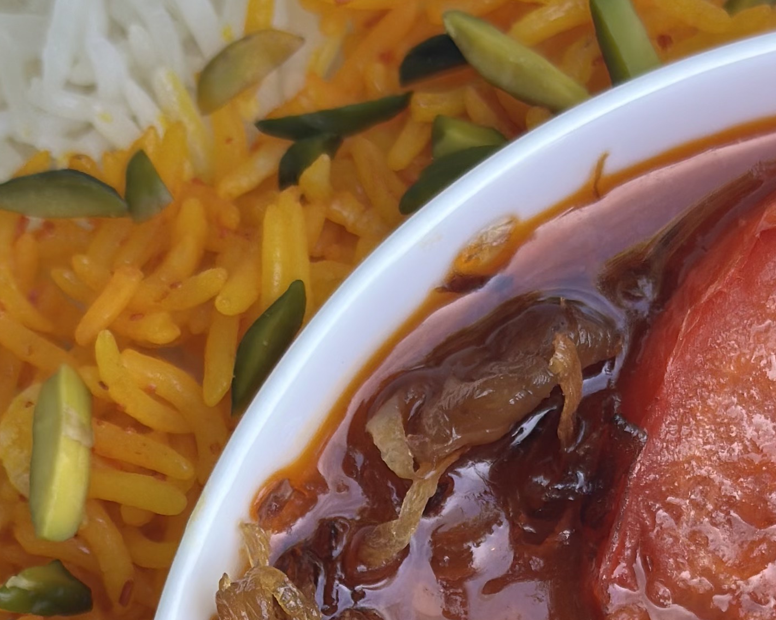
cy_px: 783
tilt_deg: -86.9
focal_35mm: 133
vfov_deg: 11.3
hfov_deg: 14.5
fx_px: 3055
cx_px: 391
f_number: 1.78
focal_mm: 6.86
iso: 80
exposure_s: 1/258
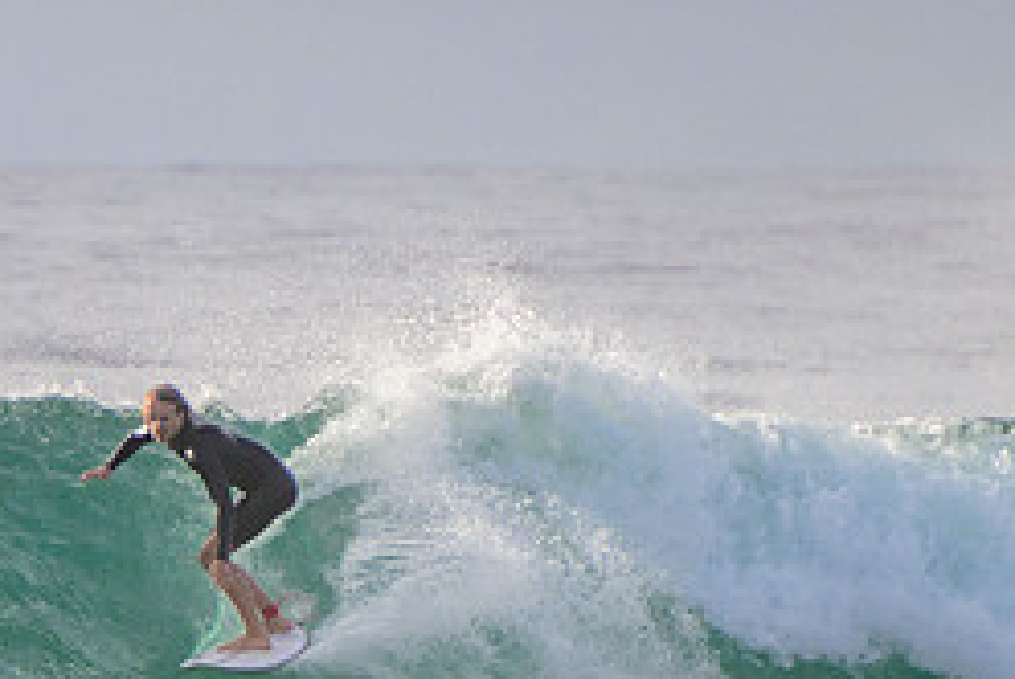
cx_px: 133
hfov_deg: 1.6
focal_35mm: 1286
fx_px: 36300
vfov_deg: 1.1
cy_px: 518
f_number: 5.6
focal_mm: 400
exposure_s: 1/2000
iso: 320
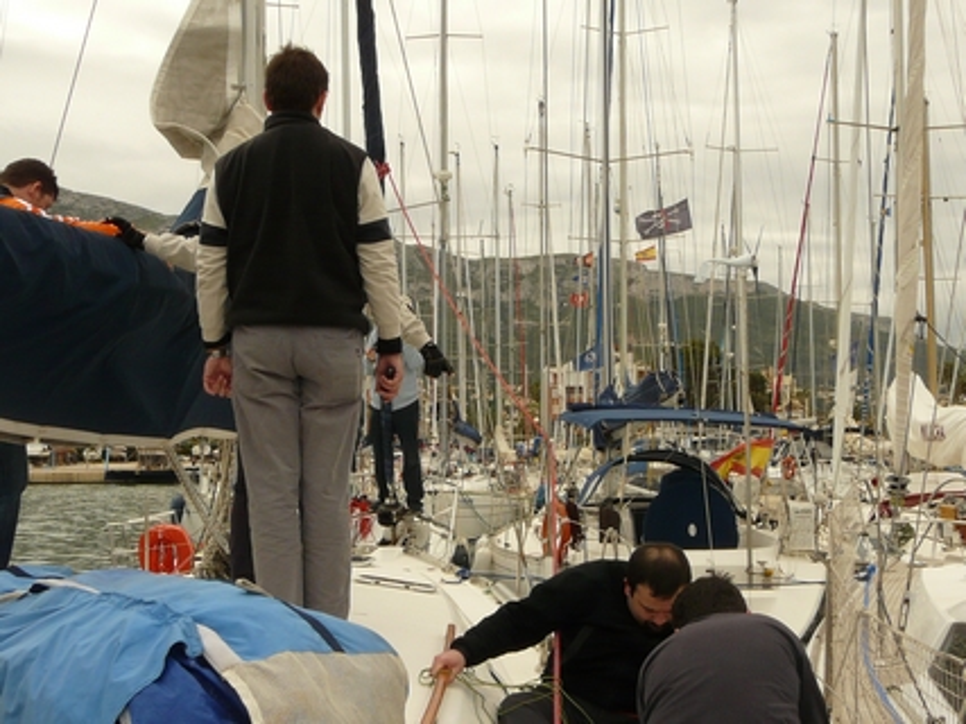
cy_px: 362
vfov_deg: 30.3
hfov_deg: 39.7
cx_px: 483
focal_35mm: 48
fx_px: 1339
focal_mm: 4.9
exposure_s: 1/400
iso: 100
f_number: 5.6
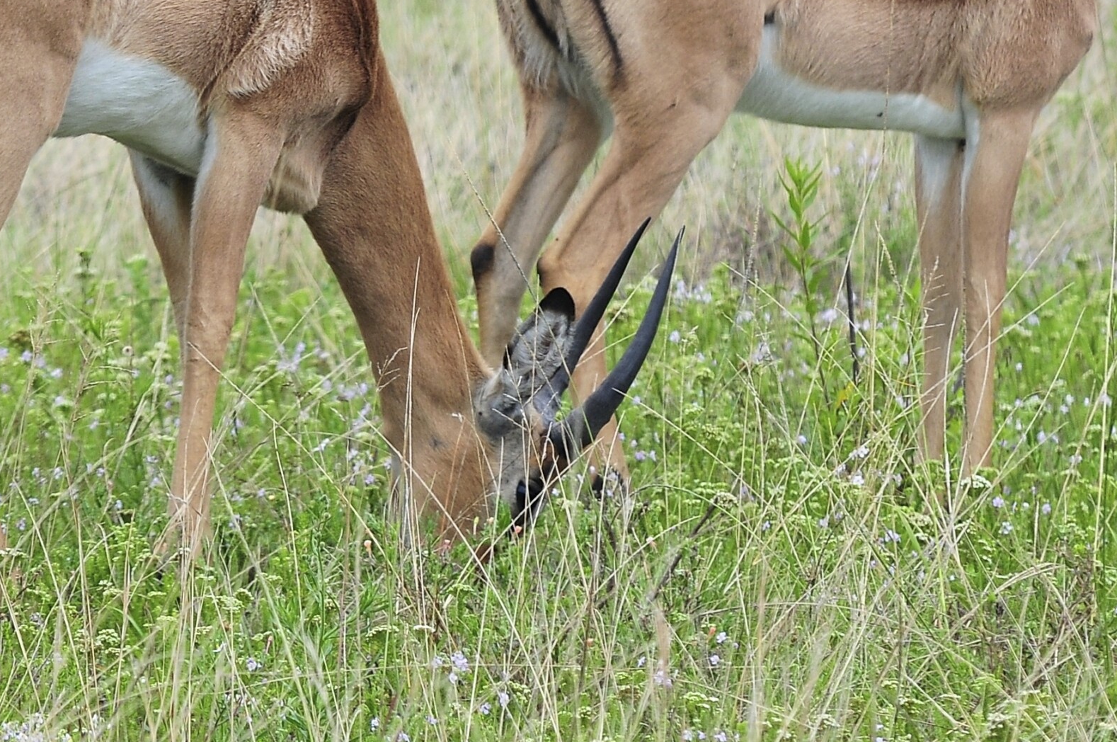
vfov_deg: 1.9
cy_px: -9
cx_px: 142
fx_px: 22622
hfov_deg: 2.8
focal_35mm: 730
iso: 200
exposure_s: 1/100
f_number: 8
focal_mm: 200
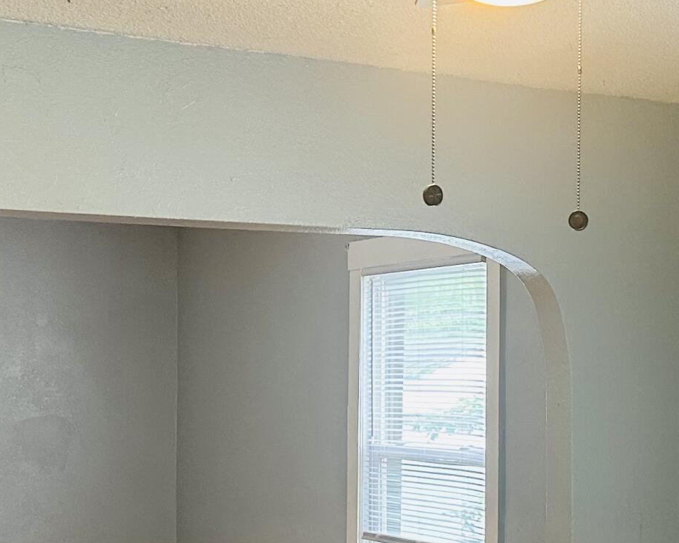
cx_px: 459
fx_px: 1527
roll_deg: -0.5
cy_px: 423
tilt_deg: -0.6
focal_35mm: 76
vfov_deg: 20.0
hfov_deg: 24.9
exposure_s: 1/60
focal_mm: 6.86
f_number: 1.78
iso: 250
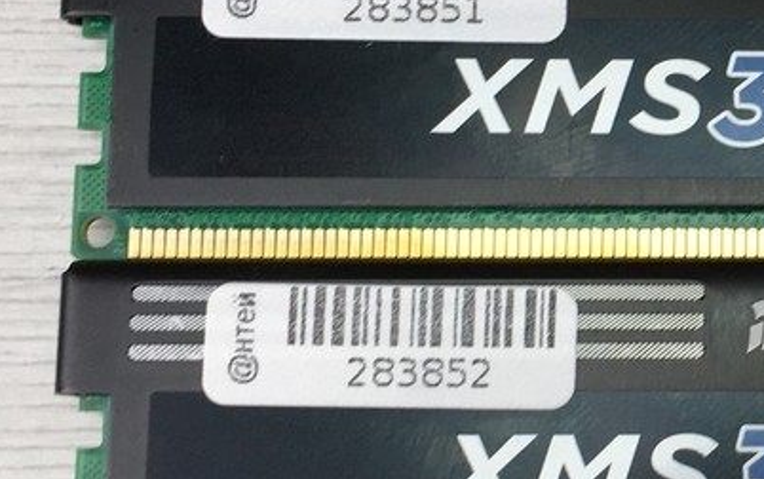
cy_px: 213
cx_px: 935
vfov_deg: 11.9
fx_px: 2292
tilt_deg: -80.4
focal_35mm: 110
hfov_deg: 17.9
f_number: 2.2
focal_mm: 4.15
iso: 32
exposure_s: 1/100
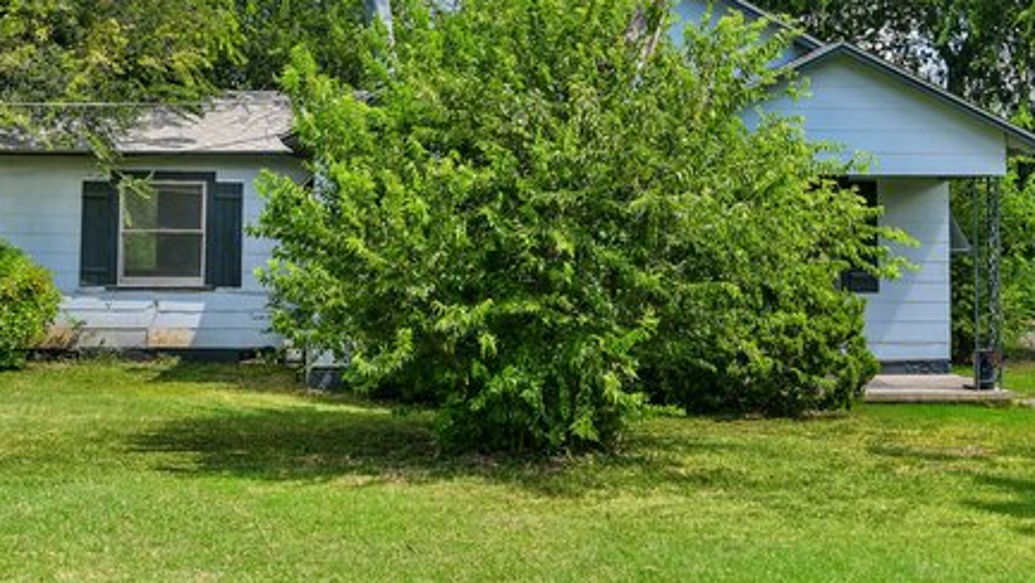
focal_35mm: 48
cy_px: 125
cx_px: 521
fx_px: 1318
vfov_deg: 24.6
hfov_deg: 42.9
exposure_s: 1/250
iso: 400
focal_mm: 31
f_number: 8
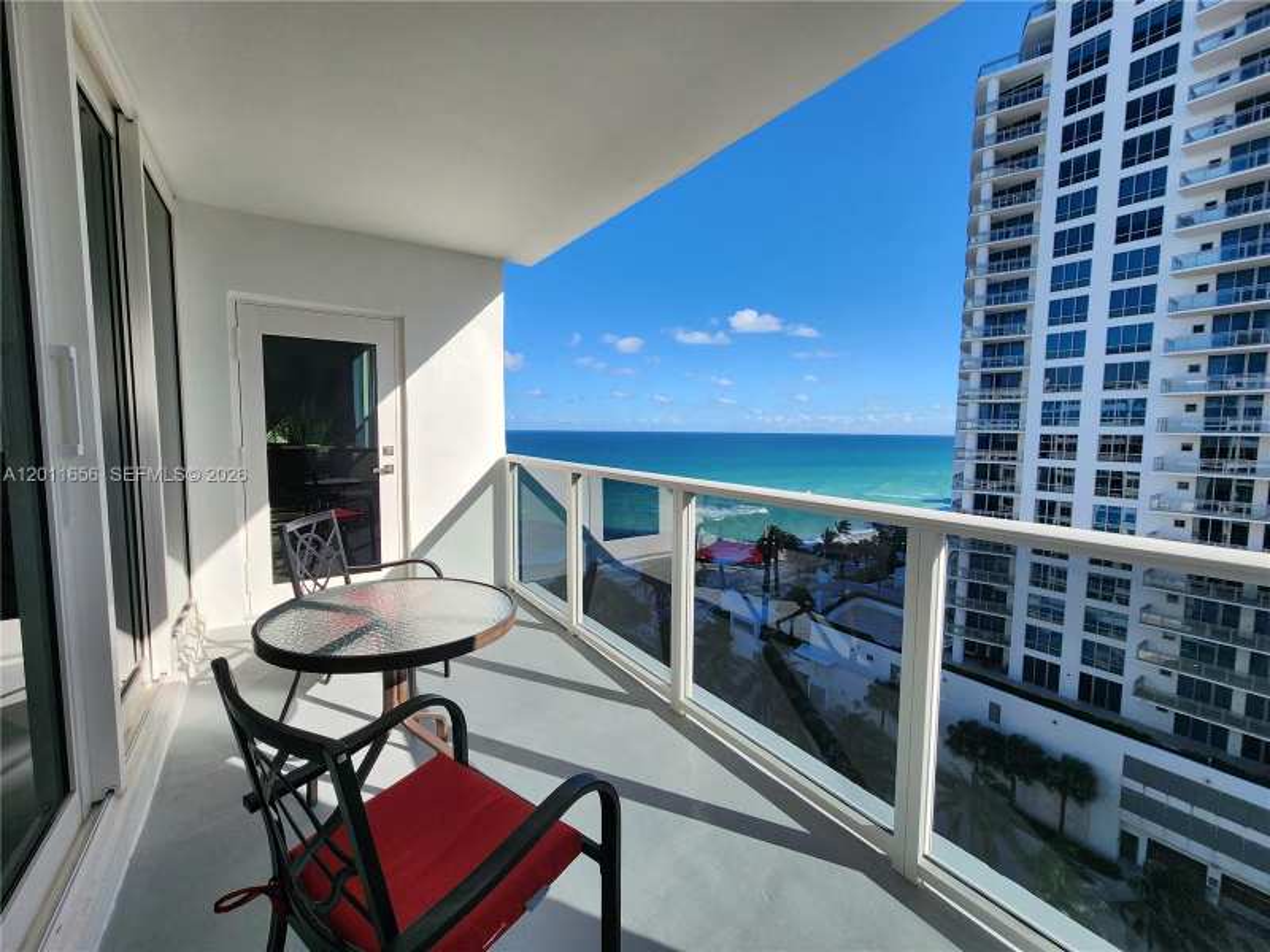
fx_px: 477
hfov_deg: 106.2
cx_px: 635
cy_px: 476
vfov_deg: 89.9
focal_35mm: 13
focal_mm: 2.2
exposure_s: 1/1889
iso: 50
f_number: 2.2
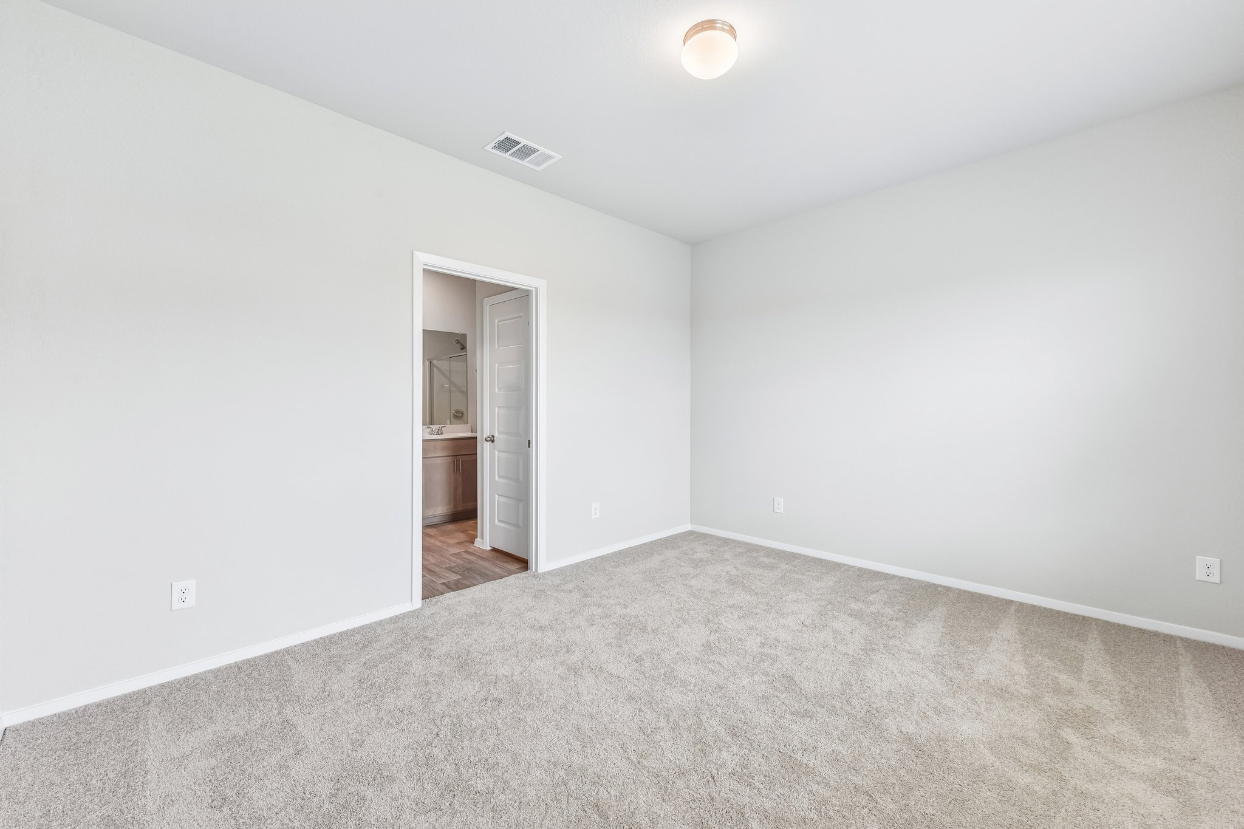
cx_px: 622
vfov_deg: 81.2
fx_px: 484
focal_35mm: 14
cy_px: 414
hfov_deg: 104.3
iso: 160
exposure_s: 1/15
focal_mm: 14
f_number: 8
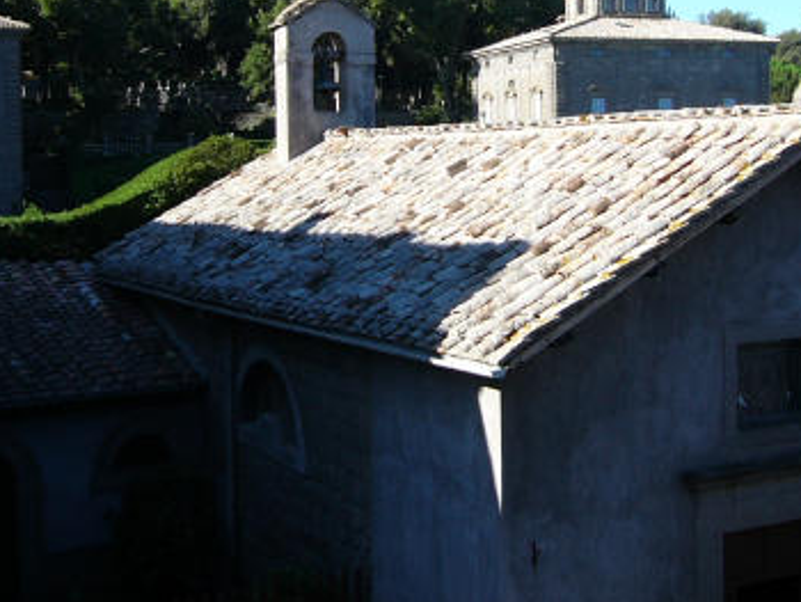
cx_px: 515
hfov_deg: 32.0
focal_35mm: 60
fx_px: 1389
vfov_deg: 24.1
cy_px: 137
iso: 50
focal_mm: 5.8
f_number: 2.8
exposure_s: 1/500
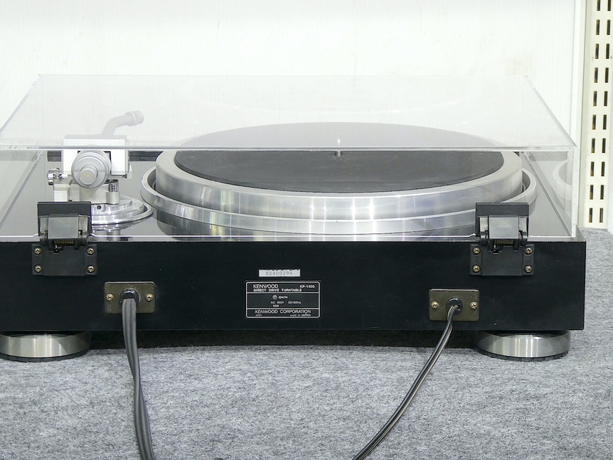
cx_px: 284
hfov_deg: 16.7
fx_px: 2090
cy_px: 232
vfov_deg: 12.6
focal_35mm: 118
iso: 200
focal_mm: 19
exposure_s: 1/6
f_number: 5.1
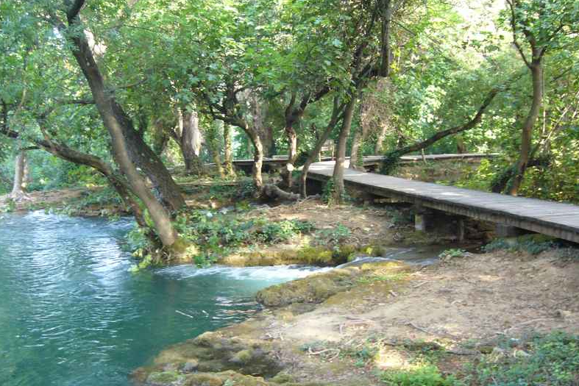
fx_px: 595
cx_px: 292
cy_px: 207
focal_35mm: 37
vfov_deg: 35.9
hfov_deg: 51.9
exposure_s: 1/30
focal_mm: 5.8
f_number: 2.8
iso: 200
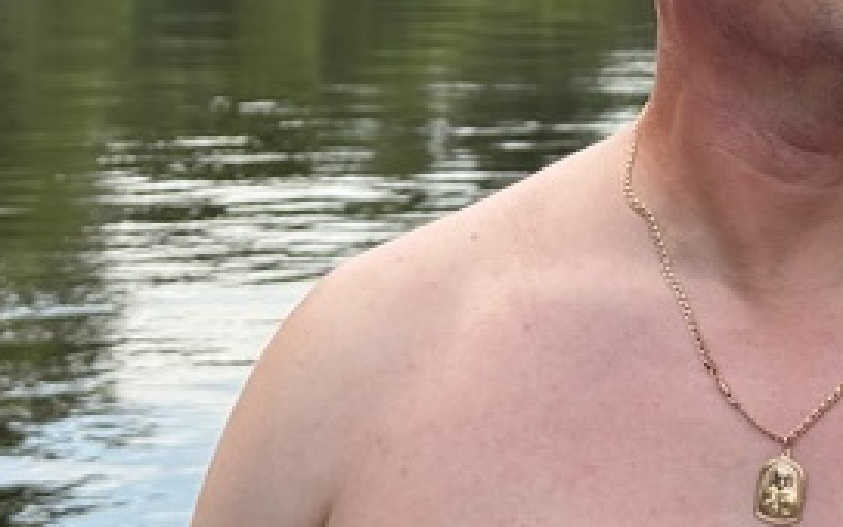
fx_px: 3010
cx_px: 778
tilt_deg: -0.6
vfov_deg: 9.9
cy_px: -95
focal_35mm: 131
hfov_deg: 15.7
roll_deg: -0.6
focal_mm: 6.76
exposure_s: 1/1429
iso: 80
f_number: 1.78
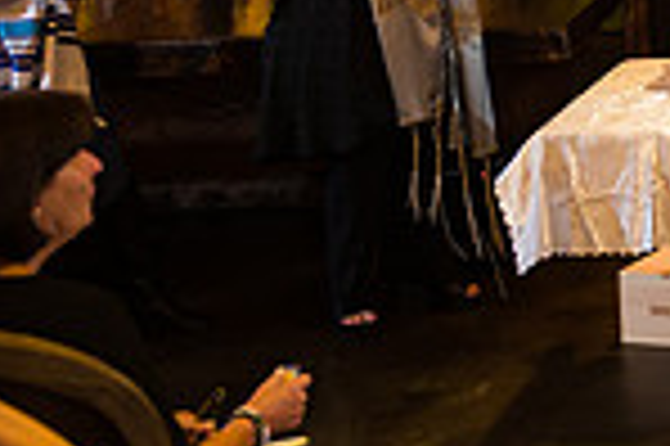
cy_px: -157
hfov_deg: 15.9
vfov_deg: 12.7
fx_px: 1933
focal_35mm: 104
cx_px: 1294
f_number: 4
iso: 1250
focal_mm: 24
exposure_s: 1/200
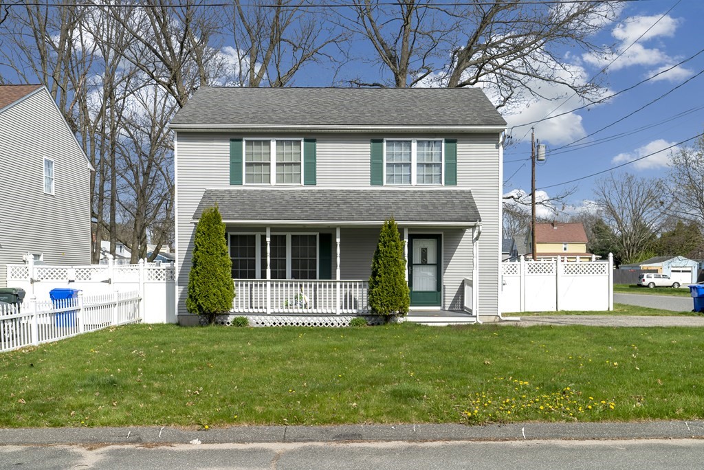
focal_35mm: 34
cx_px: 352
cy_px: 235
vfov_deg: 38.9
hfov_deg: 55.8
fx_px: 665
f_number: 9
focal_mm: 34
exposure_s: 1/1000
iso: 100
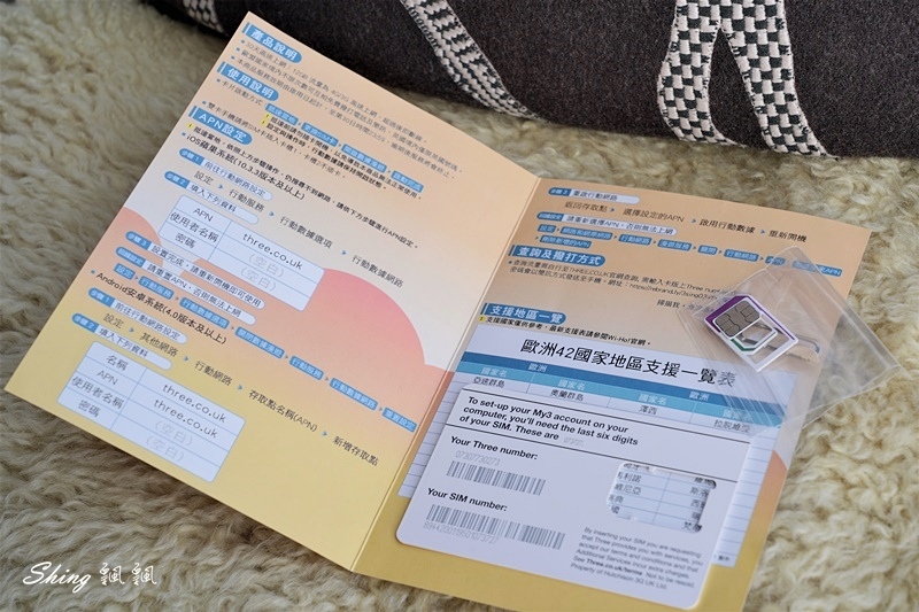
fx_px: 1735
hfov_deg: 29.7
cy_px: 306
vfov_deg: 20.0
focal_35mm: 68
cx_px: 460
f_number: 11
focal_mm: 68
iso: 80
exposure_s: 1/25
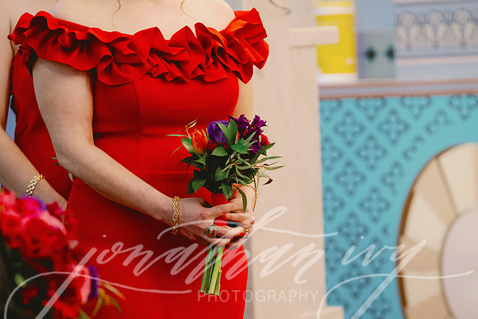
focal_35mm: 300
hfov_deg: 6.9
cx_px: 239
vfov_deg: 4.6
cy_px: 160
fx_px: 3984
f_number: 4
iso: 2500
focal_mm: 200
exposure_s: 1/125
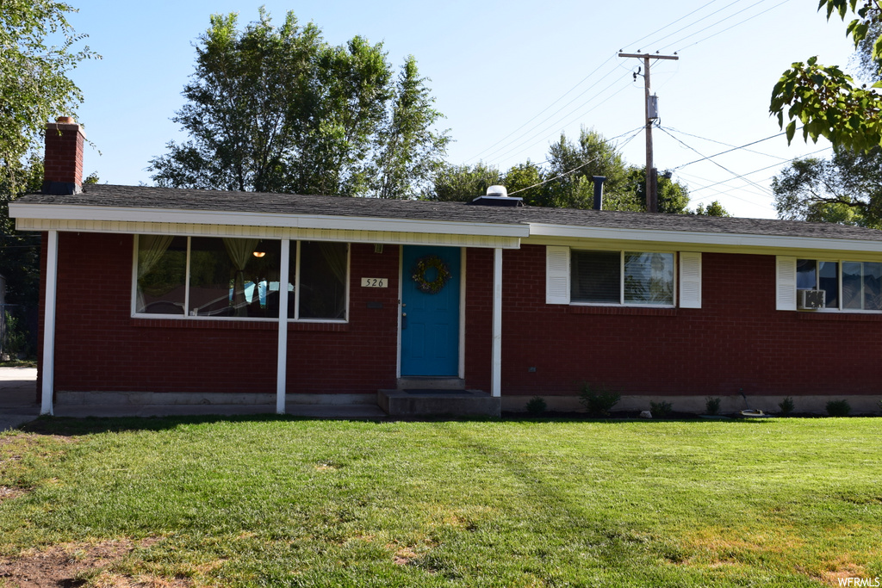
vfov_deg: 35.5
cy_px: 294
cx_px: 441
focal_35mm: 38
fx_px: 919
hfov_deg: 51.3
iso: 400
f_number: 10
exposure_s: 1/250
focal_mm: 25
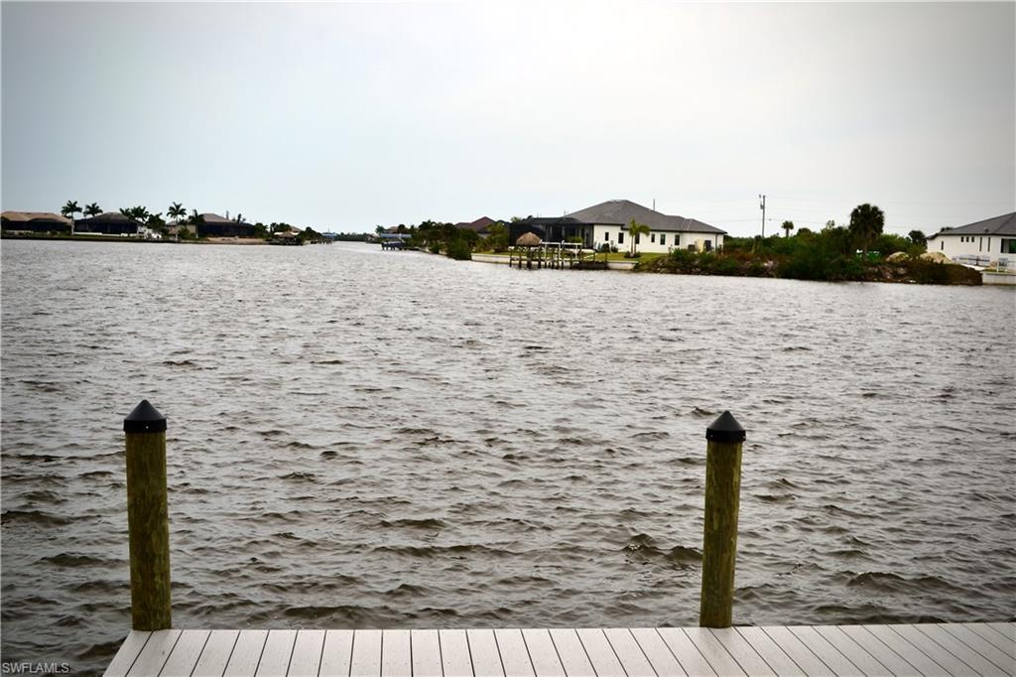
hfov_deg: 46.4
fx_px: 1185
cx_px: 508
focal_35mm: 42
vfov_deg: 31.9
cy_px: 338
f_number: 8
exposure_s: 1/250
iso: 100
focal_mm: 28
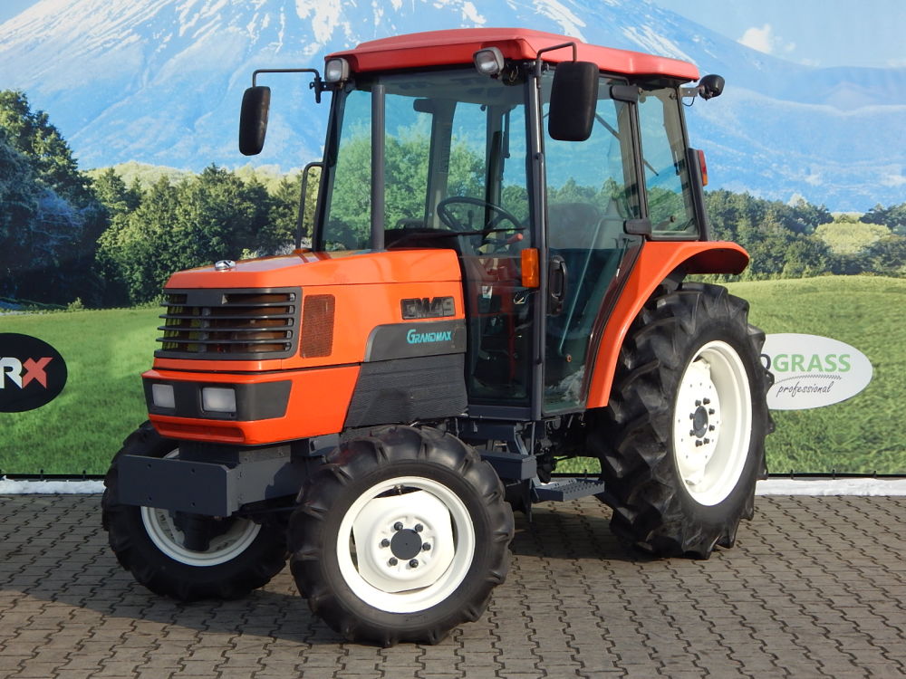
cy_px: 340
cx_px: 453
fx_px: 1597
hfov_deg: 31.7
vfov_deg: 24.0
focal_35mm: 61
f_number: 4
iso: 125
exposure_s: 1/640
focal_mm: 10.9
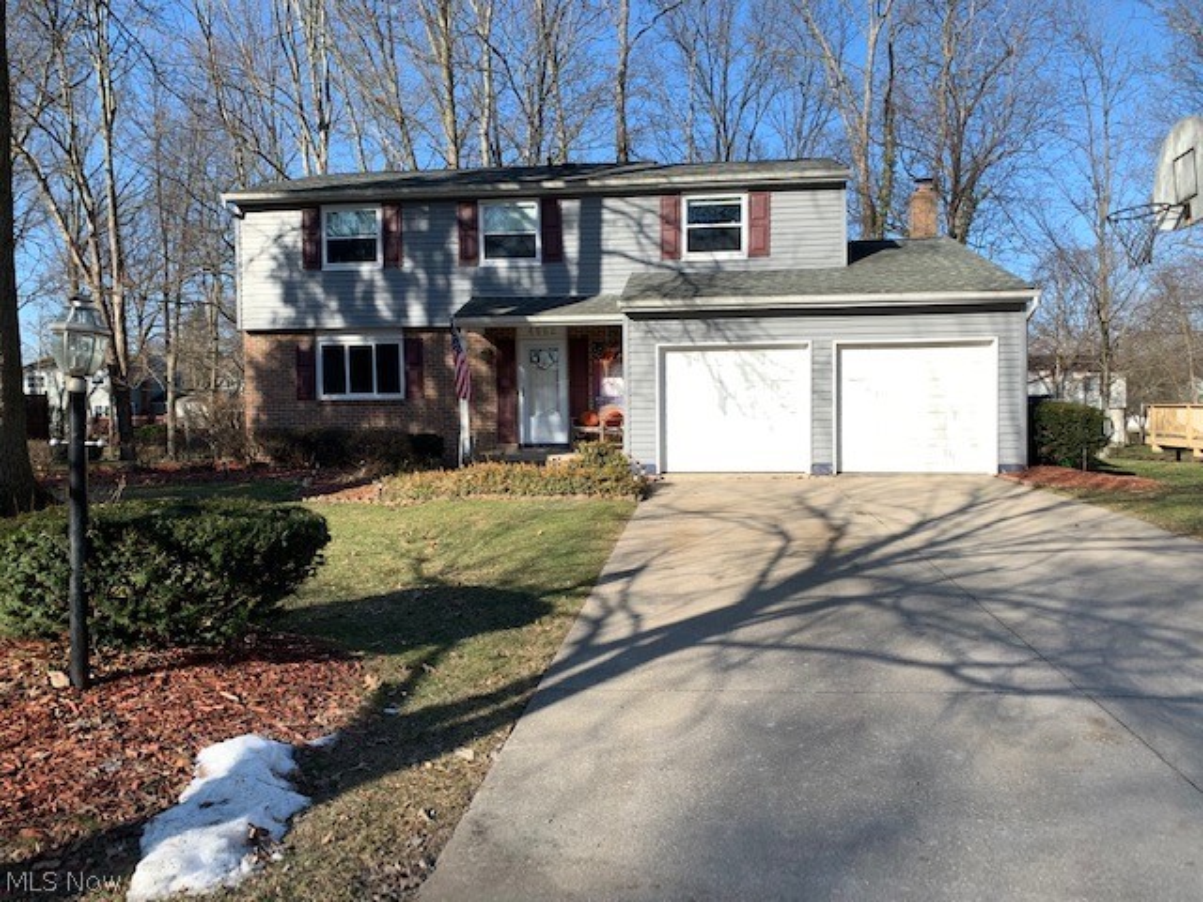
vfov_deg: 53.1
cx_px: 602
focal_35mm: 26
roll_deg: +0.5
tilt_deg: -2.7
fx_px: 904
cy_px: 451
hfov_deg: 67.3
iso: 25
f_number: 1.8
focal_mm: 4.25
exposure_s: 1/1282
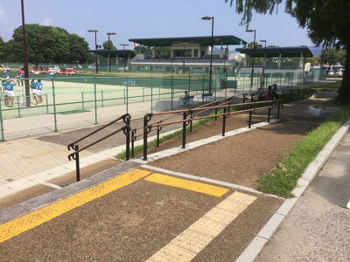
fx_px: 313
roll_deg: -2.0
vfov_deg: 45.4
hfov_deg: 58.4
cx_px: 175
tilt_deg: -11.6
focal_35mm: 31
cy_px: 131
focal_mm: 3.3
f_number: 2.4
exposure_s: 1/1294
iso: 25
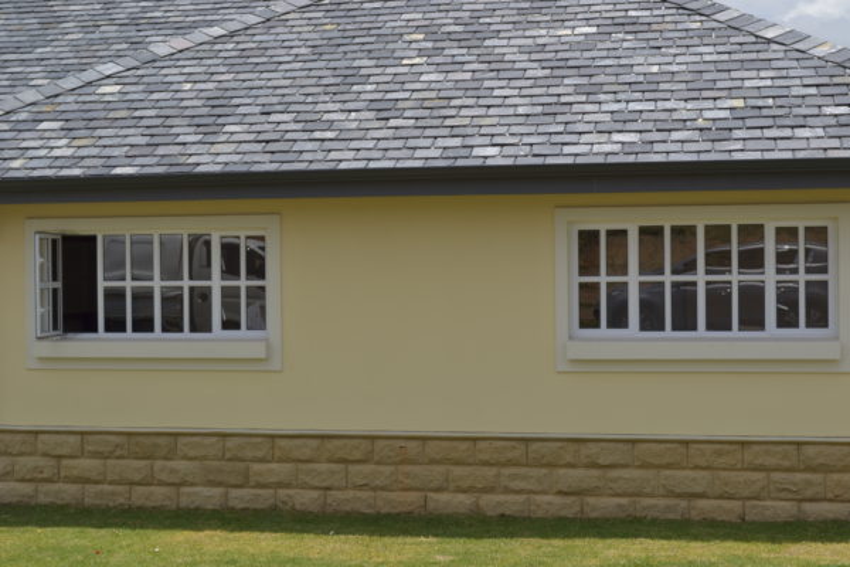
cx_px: 425
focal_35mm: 60
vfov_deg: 22.6
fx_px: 1417
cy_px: 284
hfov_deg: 33.4
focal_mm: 40
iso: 100
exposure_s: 1/200
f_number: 11
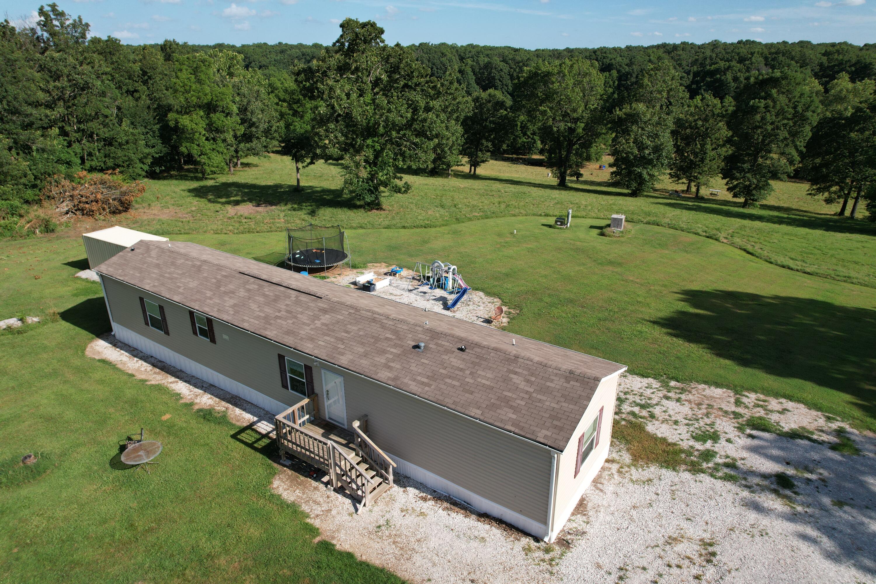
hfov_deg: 78.6
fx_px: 535
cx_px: 438
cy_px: 292
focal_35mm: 22
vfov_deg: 57.2
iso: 110
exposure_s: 1/240
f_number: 2.8
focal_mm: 8.38
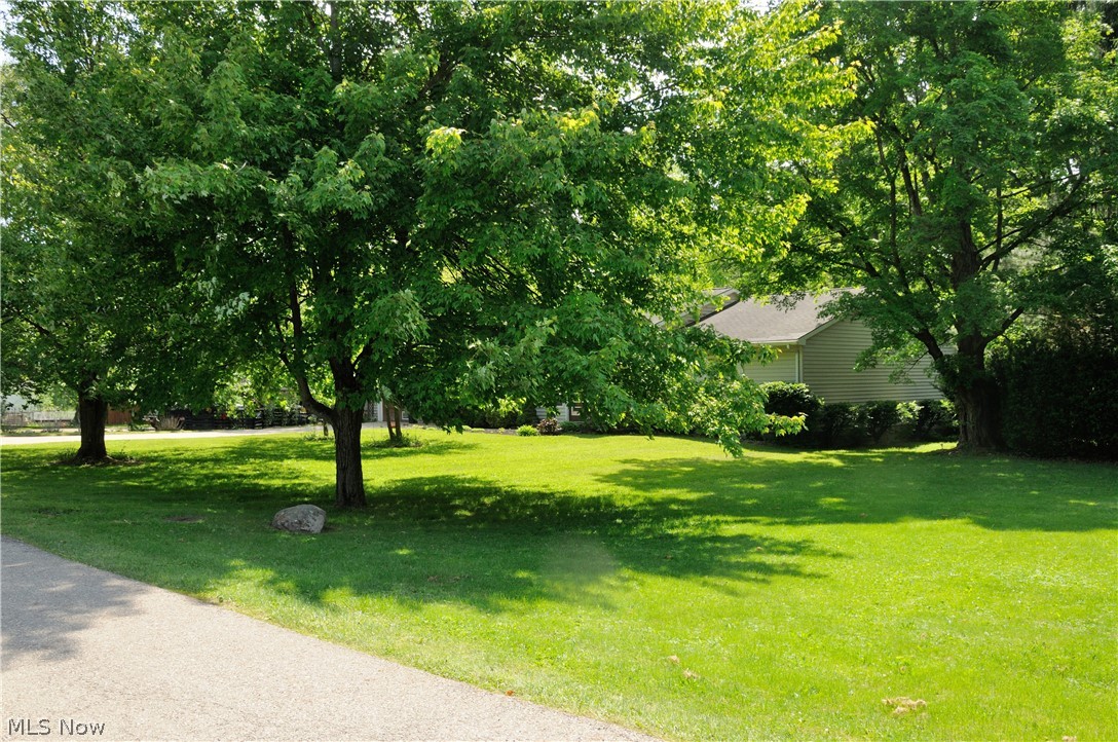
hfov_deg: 57.3
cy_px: 371
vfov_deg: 39.9
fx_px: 1023
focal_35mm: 33
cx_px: 559
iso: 400
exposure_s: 1/250
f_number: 8
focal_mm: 22
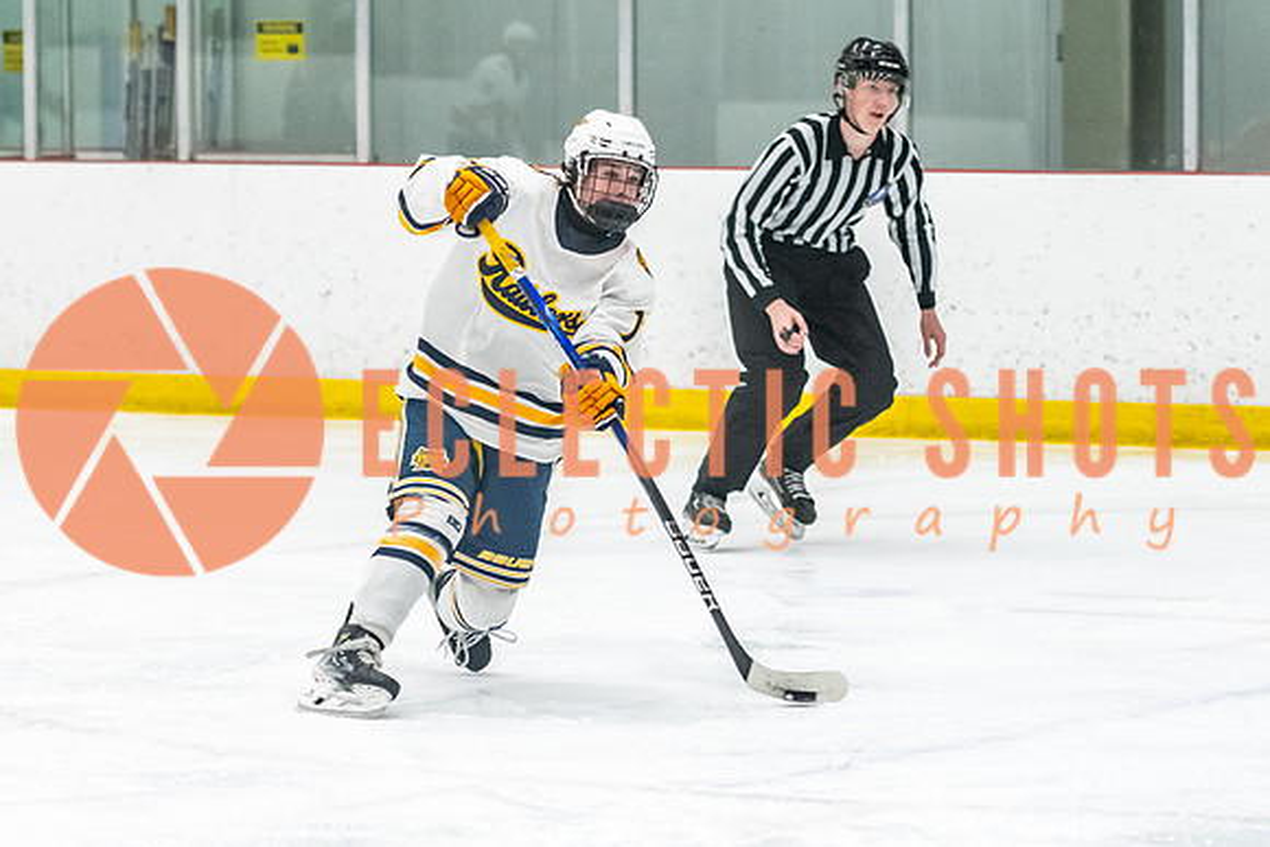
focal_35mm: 201
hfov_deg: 10.2
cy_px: 417
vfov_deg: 6.8
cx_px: 606
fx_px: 7095
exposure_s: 1/800
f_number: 2.8
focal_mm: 95
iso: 3200
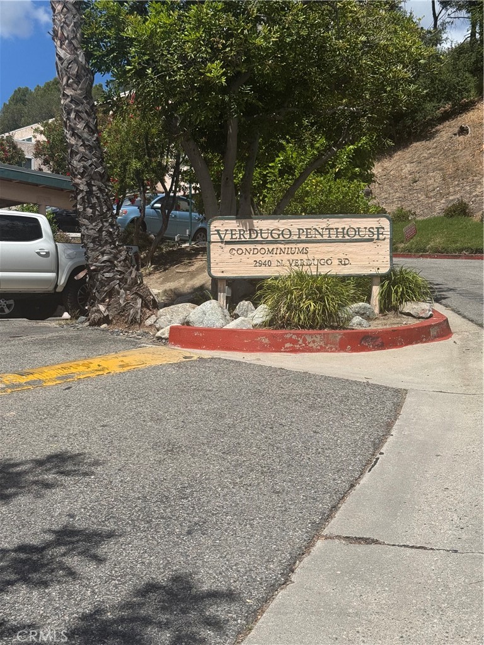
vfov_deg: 39.7
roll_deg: -0.2
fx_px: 895
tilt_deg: +0.4
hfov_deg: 30.3
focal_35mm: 48
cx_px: 242
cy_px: 322
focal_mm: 6.76
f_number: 1.78
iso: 64
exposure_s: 1/7092
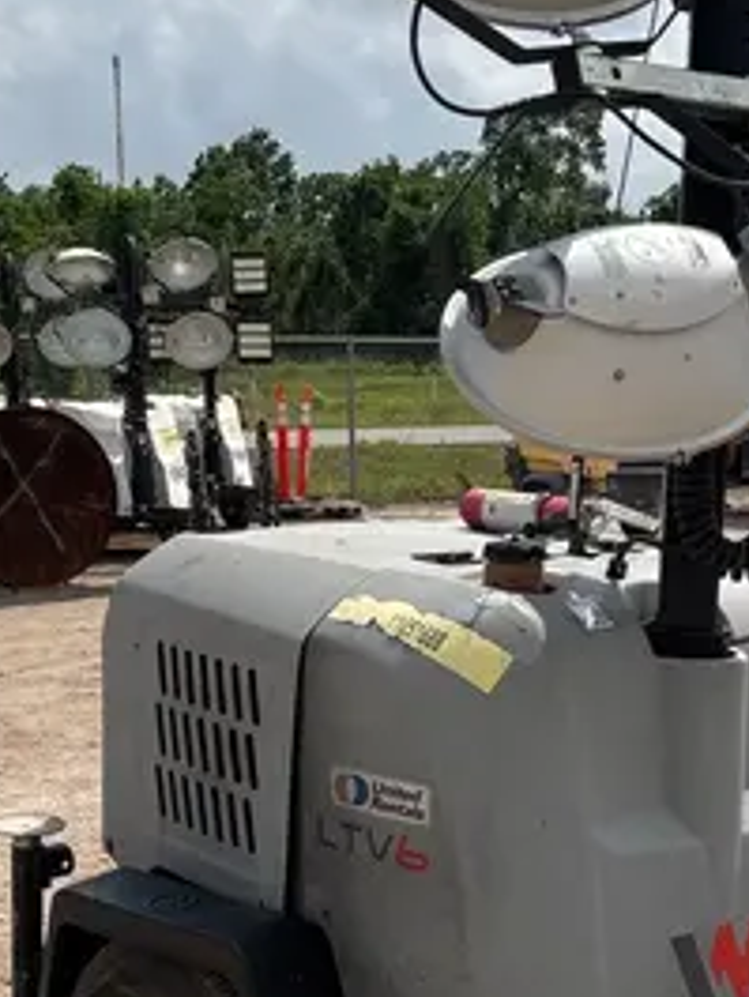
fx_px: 2076
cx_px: 557
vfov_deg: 26.6
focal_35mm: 72
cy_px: 784
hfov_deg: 20.3
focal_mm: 5.96
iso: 50
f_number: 1.6
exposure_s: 1/7194
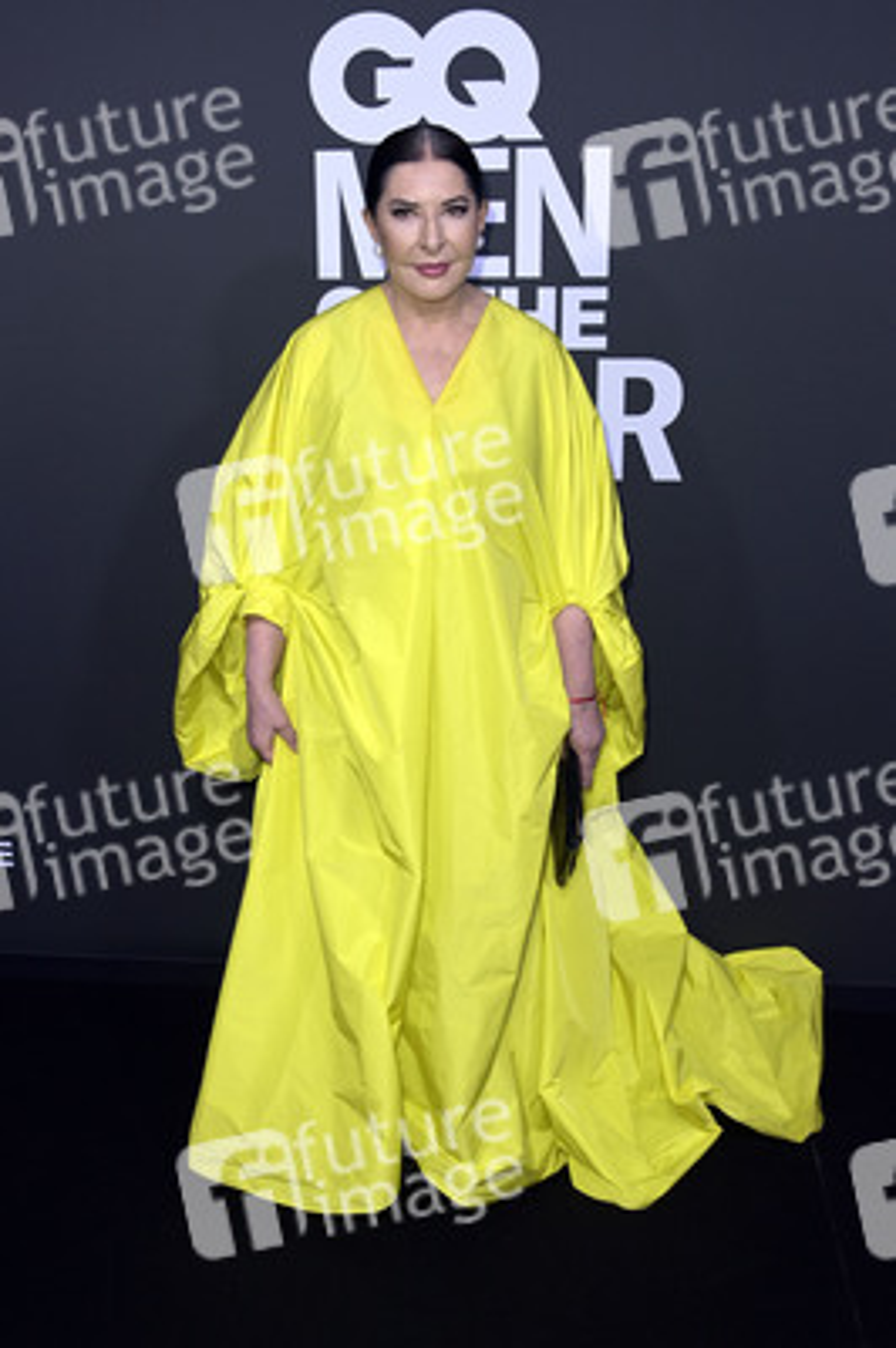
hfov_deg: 37.8
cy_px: 674
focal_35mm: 35
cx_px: 448
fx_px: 1309
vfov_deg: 54.5
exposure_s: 1/250
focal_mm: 35
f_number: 5.6
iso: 1000
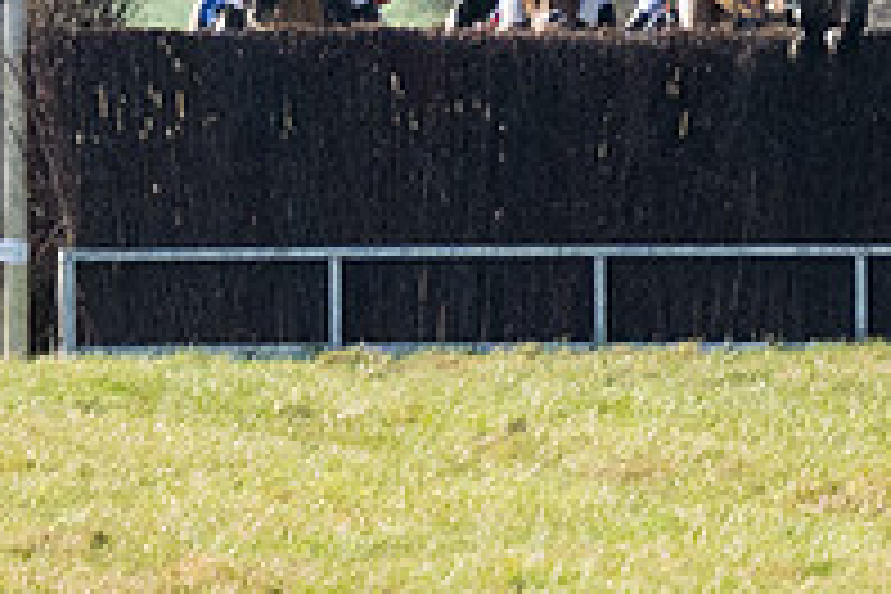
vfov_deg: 0.8
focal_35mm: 1735
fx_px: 42938
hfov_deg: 1.2
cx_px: 1204
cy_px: 249
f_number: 5
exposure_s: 1/2000
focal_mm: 160
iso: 400
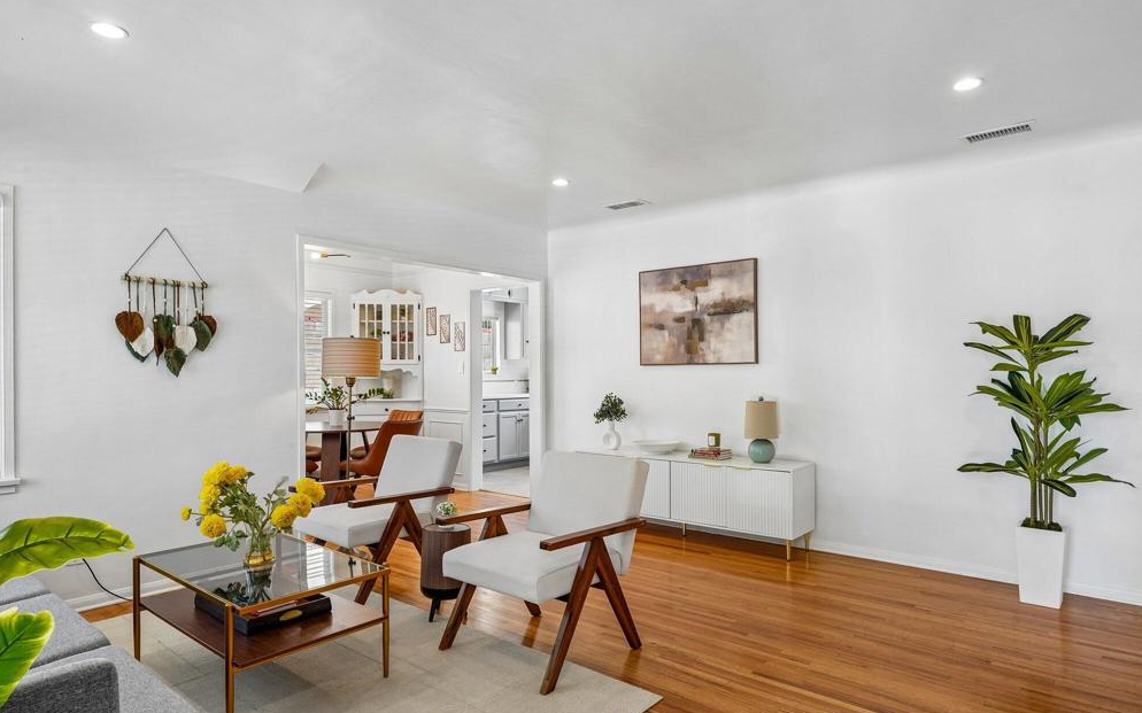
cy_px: 386
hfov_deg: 82.3
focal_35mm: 21
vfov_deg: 57.2
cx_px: 576
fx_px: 654
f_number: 8
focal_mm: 20
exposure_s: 1/25
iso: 400
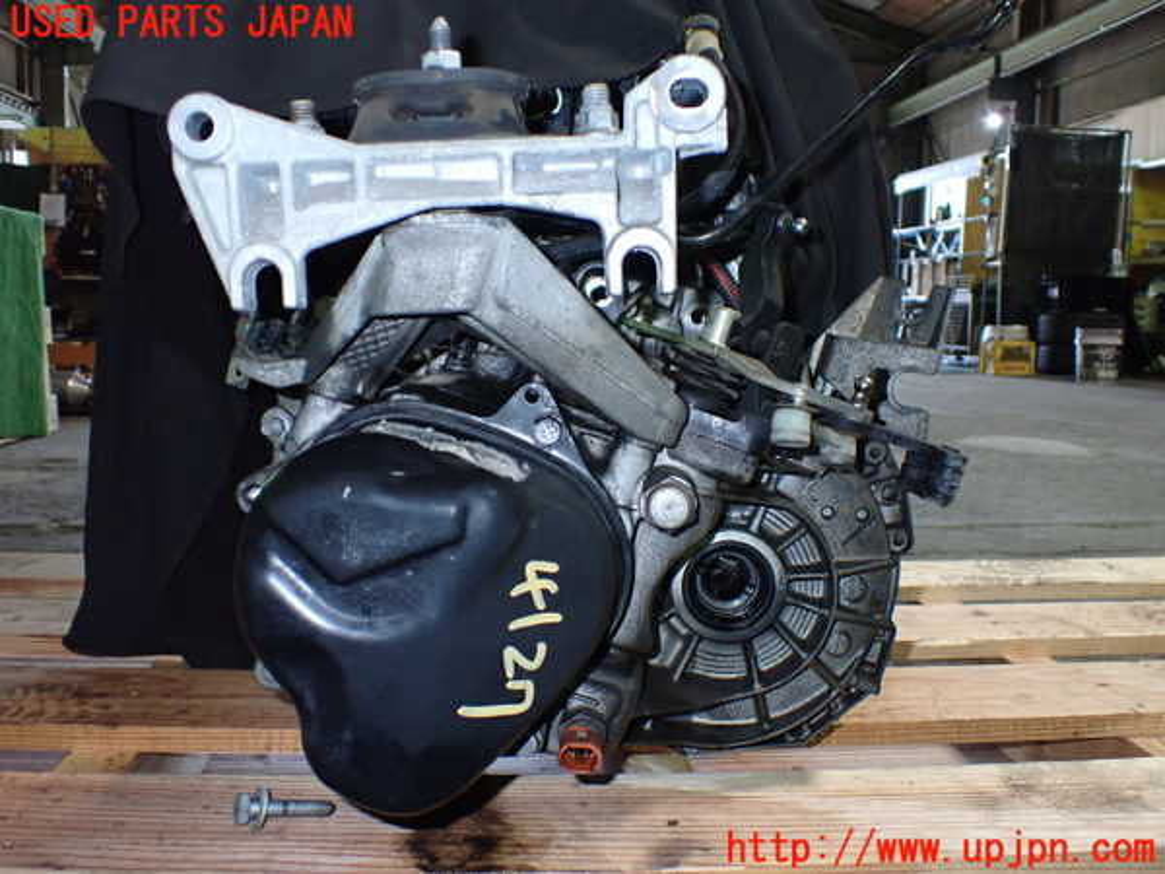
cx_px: 582
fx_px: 1010
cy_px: 437
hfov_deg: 60.0
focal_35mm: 30
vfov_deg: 46.8
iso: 800
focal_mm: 5.4
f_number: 6.3
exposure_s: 1/30
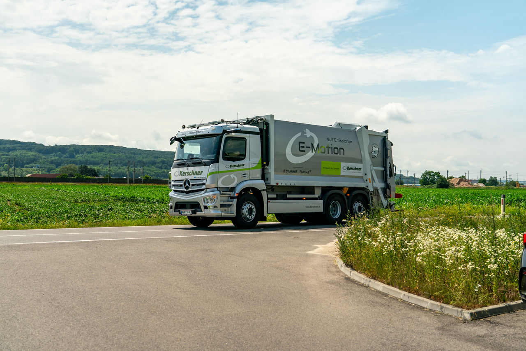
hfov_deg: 49.6
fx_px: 570
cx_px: 263
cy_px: 176
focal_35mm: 39
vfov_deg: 34.2
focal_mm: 39
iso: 250
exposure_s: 1/320
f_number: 4
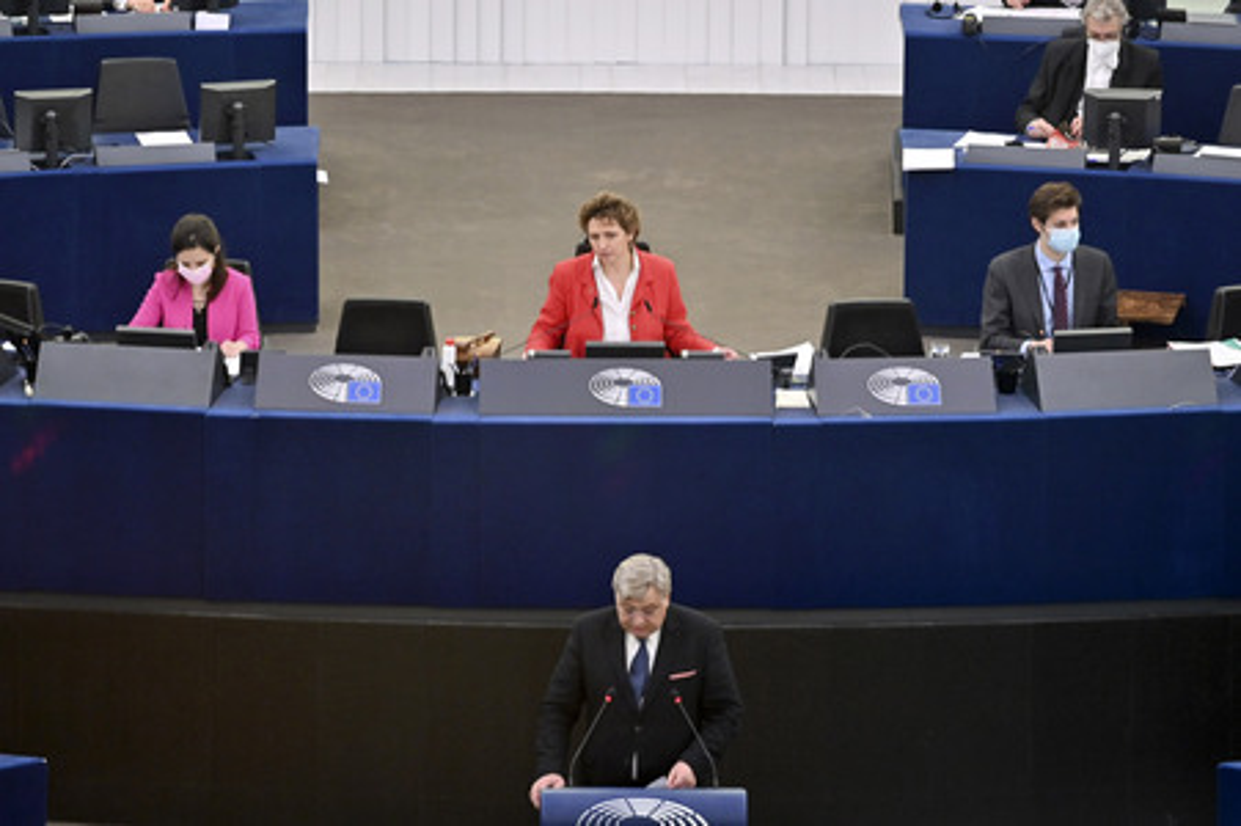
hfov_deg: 10.6
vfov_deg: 7.0
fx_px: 6717
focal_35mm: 195
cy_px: 413
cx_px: 620
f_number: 2.8
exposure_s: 1/400
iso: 1250
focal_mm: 195
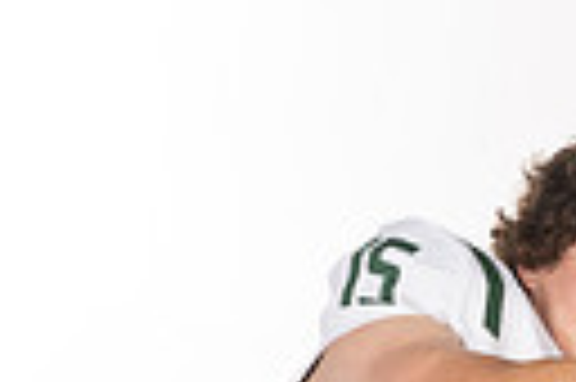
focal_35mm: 183
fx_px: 2924
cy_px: 966
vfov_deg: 7.0
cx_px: 508
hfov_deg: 11.2
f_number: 8
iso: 640
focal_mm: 52
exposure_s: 1/400
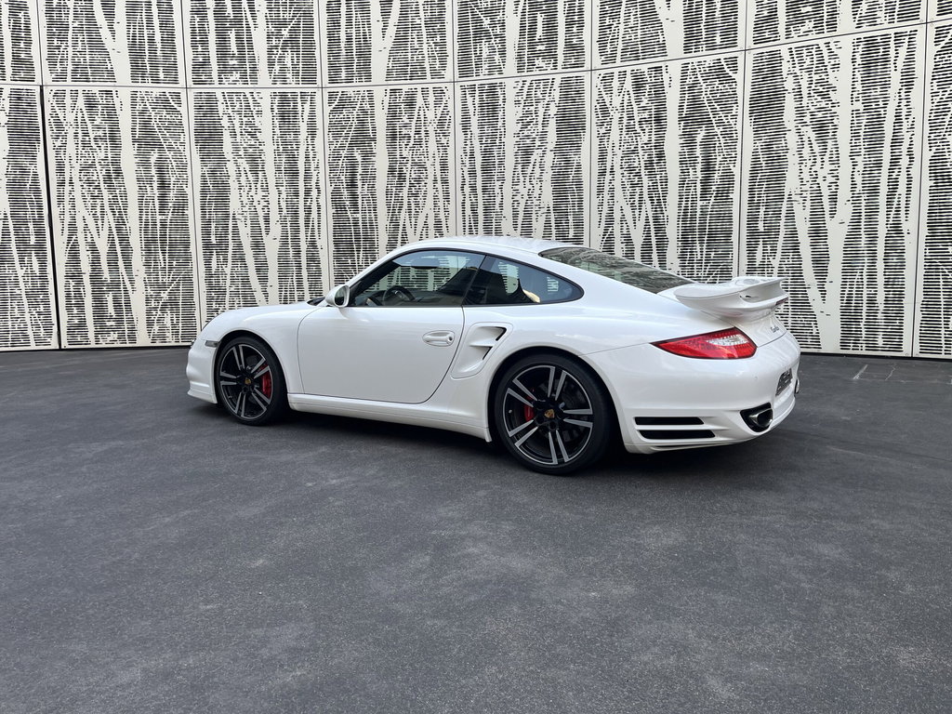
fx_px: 715
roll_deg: +1.2
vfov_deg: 53.1
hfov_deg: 67.3
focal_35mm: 26
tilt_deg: -5.2
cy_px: 357
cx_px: 476
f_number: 1.6
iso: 40
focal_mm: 5.1
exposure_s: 1/121
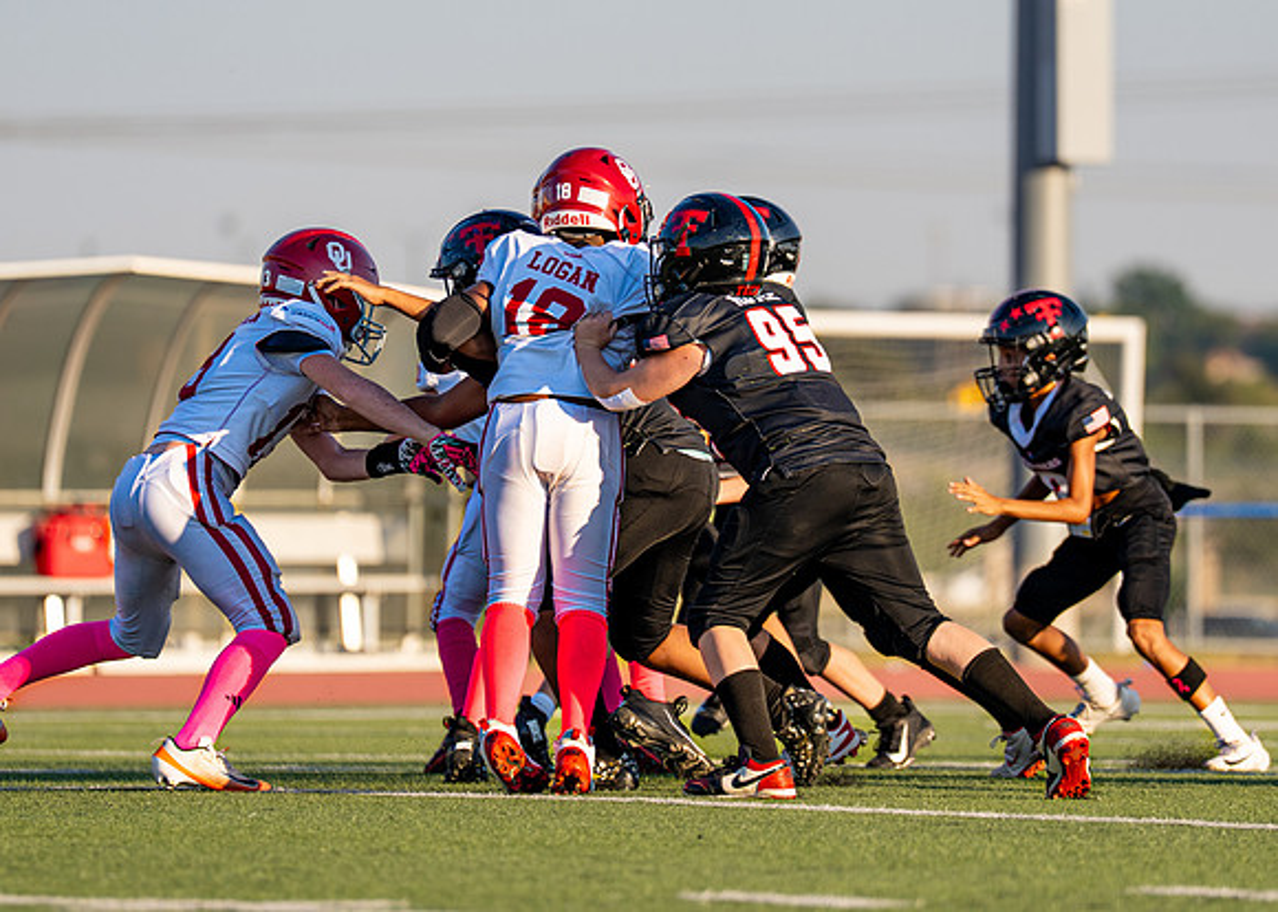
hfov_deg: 5.5
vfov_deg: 3.9
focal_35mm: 368
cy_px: 352
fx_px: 13368
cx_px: 739
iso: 100
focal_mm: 200
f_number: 2.8
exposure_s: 1/1250
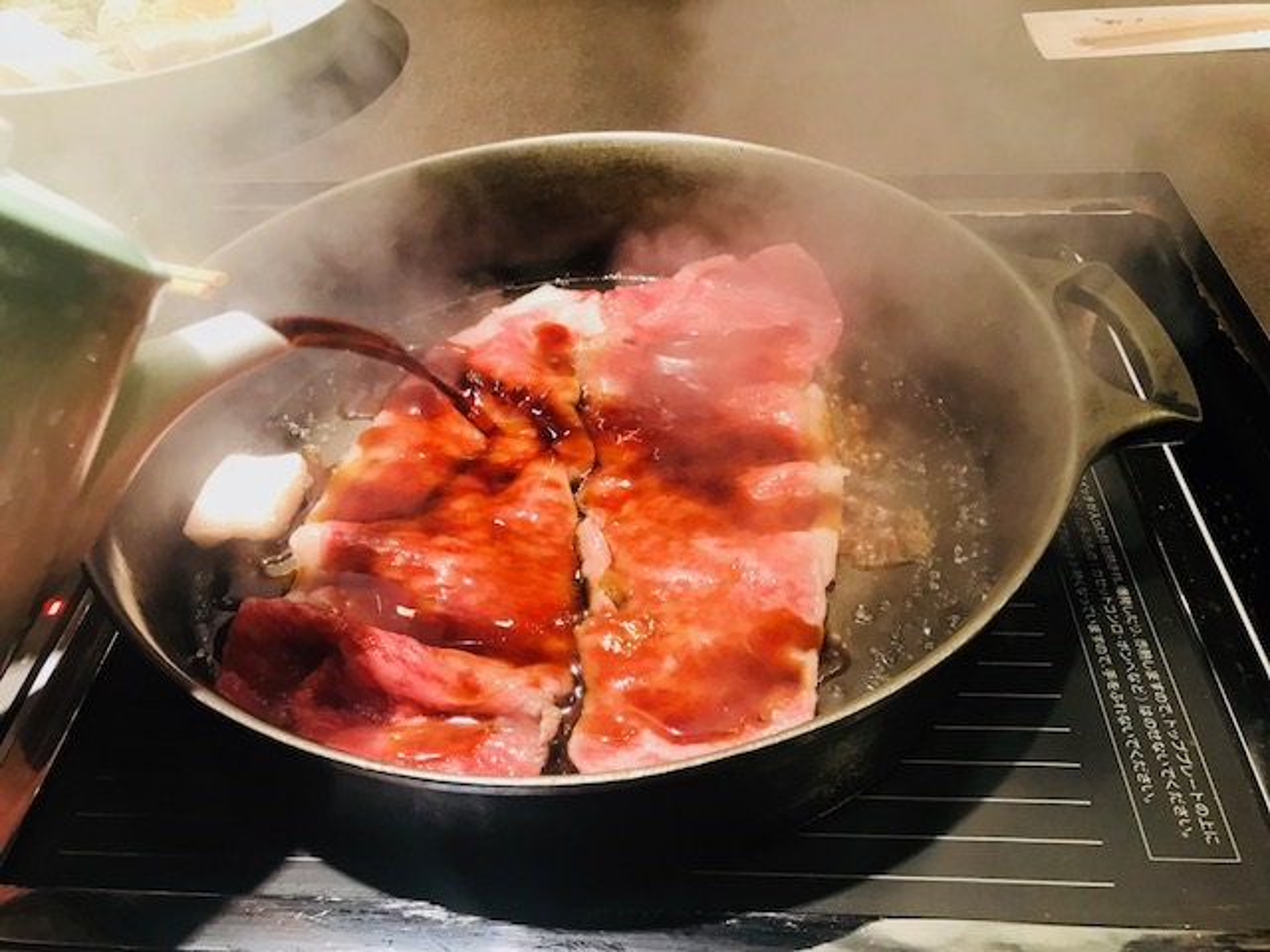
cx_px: 635
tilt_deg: -42.5
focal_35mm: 28
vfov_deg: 49.7
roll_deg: +2.9
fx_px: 1027
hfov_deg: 63.4
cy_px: 476
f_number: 1.8
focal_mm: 3.99
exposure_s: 1/15
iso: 50
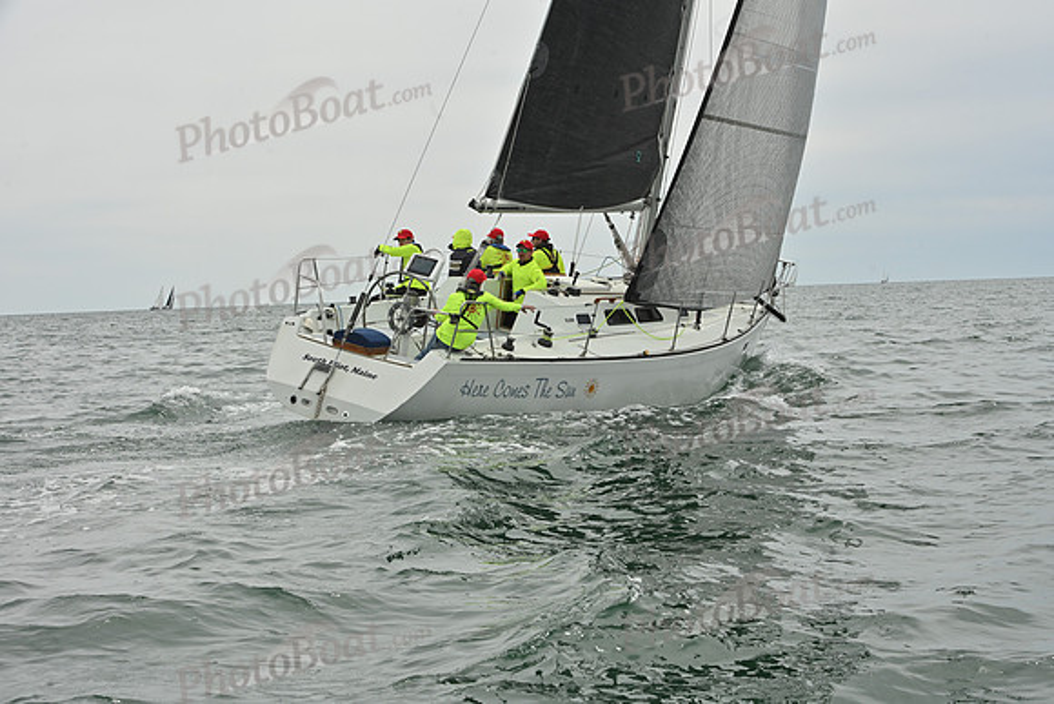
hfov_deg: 28.8
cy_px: 352
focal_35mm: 70
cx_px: 527
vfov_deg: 19.5
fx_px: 2050
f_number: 11
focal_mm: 70
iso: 320
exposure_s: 1/800
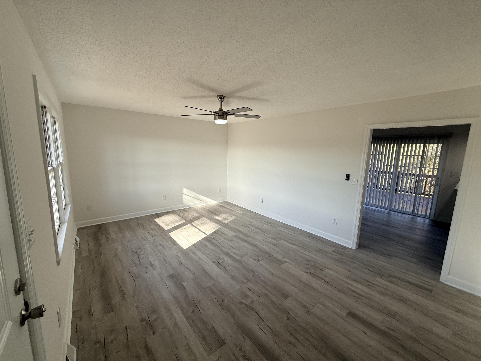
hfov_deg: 102.1
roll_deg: -1.0
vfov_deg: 85.7
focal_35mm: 14
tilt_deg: -8.4
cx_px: 240
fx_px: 195
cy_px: 180
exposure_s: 1/235
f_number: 2.2
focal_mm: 2.22
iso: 50
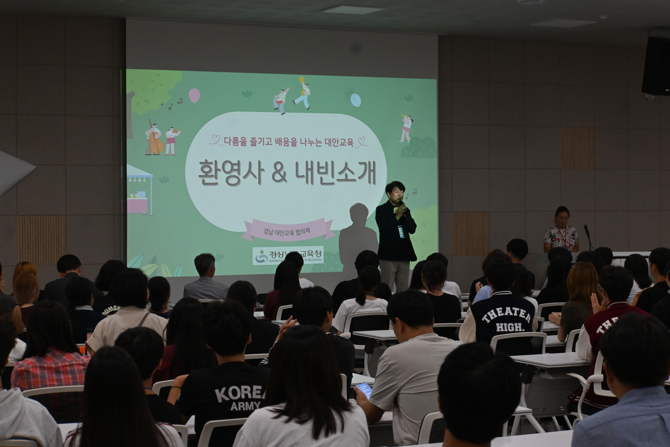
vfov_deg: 29.4
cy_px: 224
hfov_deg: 43.0
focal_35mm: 46
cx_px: 335
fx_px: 851
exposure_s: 1/125
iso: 900
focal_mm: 30.5
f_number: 4.8
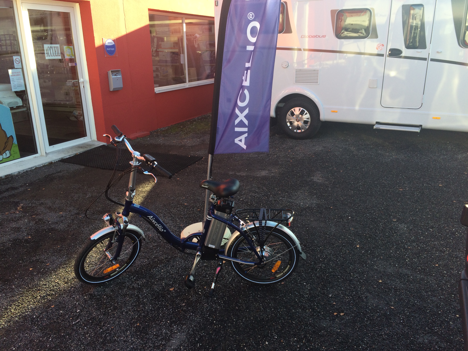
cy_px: 176
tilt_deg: -17.9
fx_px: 392
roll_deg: +2.1
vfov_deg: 48.2
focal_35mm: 29
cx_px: 234
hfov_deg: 61.7
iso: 32
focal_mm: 4.15
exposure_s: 1/273
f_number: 2.2
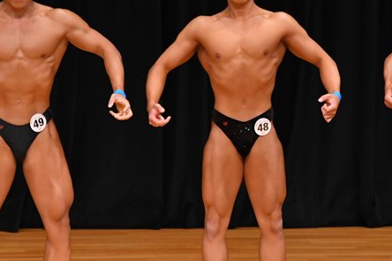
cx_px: 316
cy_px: 124
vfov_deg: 2.8
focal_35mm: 498
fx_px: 5417
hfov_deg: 4.1
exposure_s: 1/400
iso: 3200
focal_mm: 190
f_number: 5.6
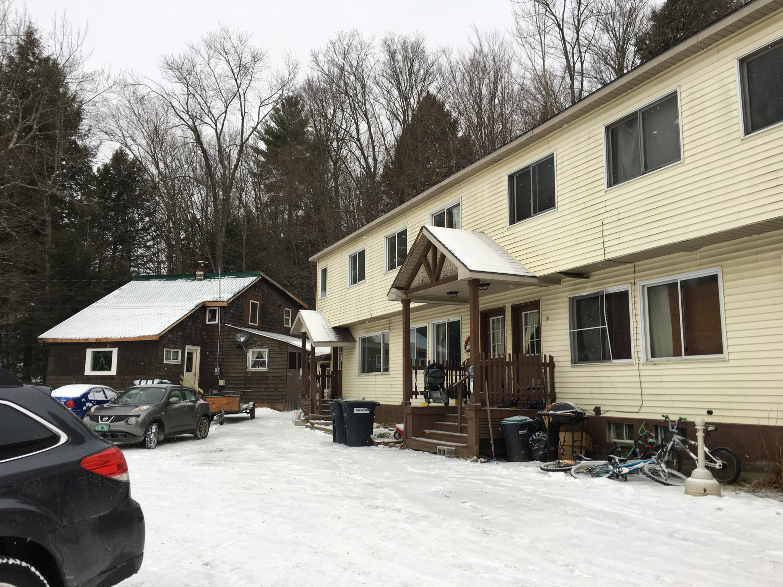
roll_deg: -1.0
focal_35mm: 29
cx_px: 392
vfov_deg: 48.2
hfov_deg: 61.7
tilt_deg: +9.6
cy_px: 294
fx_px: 656
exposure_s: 1/140
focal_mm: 4.15
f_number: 2.2
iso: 25
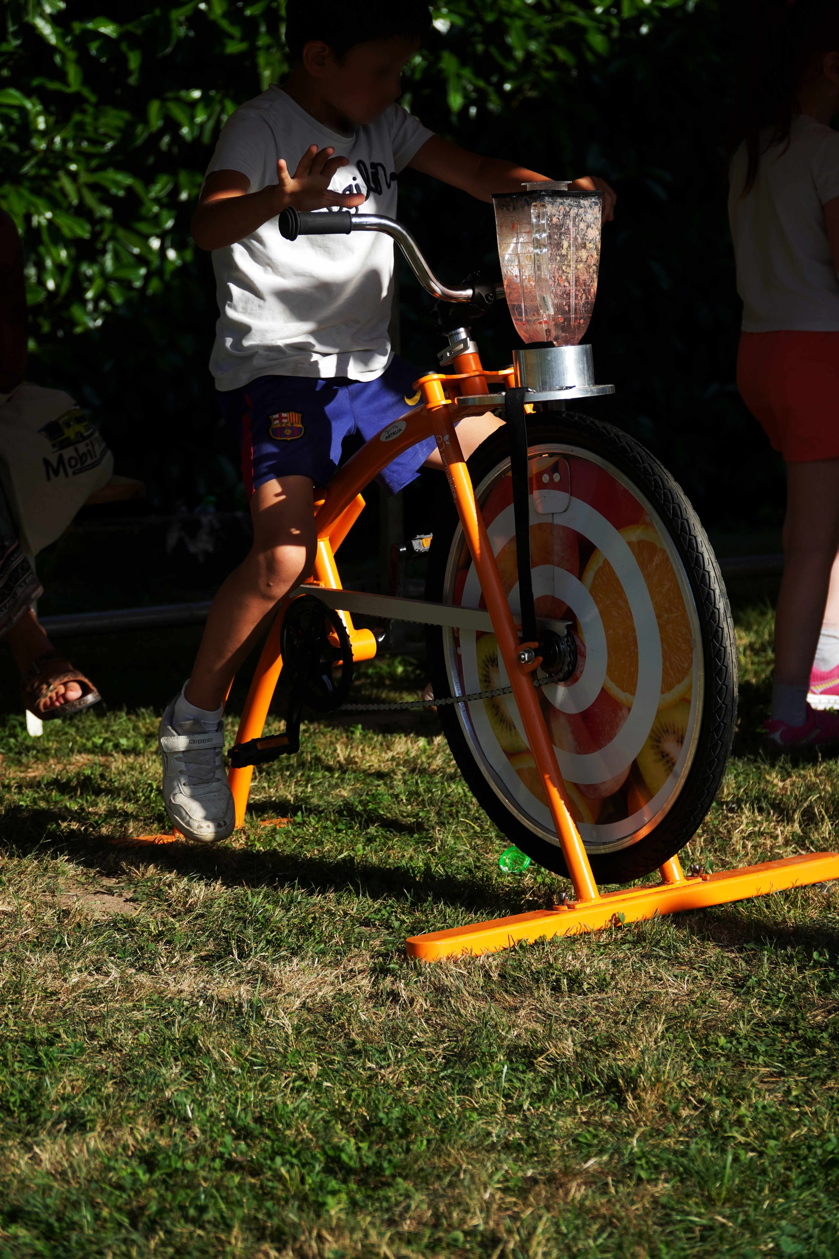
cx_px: 420
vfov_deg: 21.6
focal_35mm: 94
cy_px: 630
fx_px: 3303
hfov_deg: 14.5
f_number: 4
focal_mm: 63
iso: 100
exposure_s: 1/1000
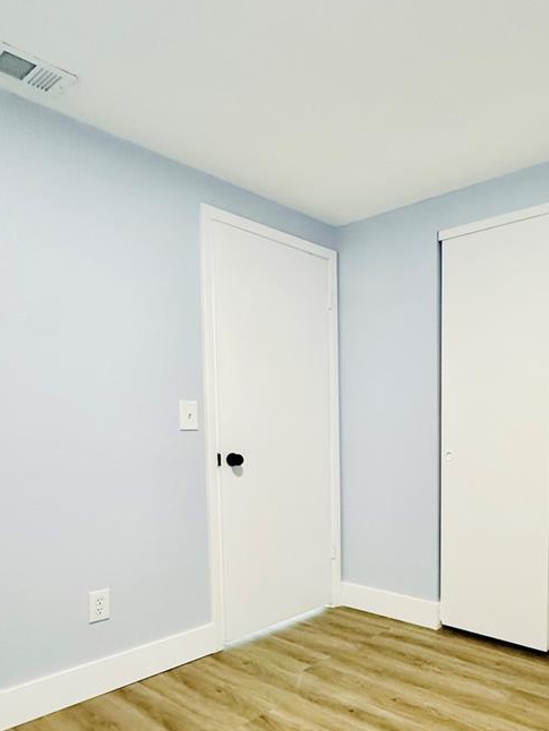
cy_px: 467
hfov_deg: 51.0
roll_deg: -0.8
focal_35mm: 26
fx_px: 549
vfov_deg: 66.0
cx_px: 406
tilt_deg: -3.9
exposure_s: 1/60
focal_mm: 2.22
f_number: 2.2
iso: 200
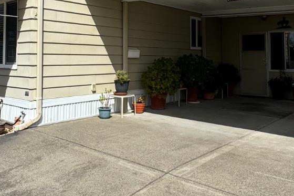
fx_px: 318
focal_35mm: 39
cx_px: 130
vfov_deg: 33.3
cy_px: 41
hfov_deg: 49.5
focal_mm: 2.22
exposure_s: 1/2985
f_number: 2.2
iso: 50
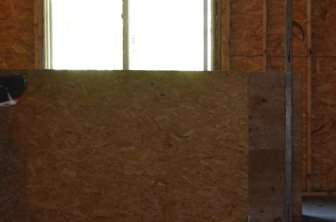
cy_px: 155
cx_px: 313
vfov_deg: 10.6
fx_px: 1192
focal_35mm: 128
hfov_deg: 15.8
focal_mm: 32
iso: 3200
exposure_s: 1/60
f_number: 4.8
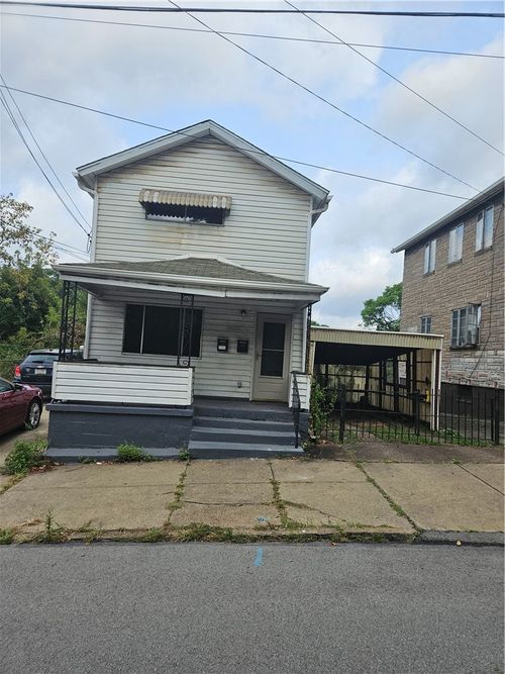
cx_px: 252
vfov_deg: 73.9
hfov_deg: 58.9
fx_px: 448
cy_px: 337
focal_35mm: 23
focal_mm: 5.4
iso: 40
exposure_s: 1/2000
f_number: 1.8
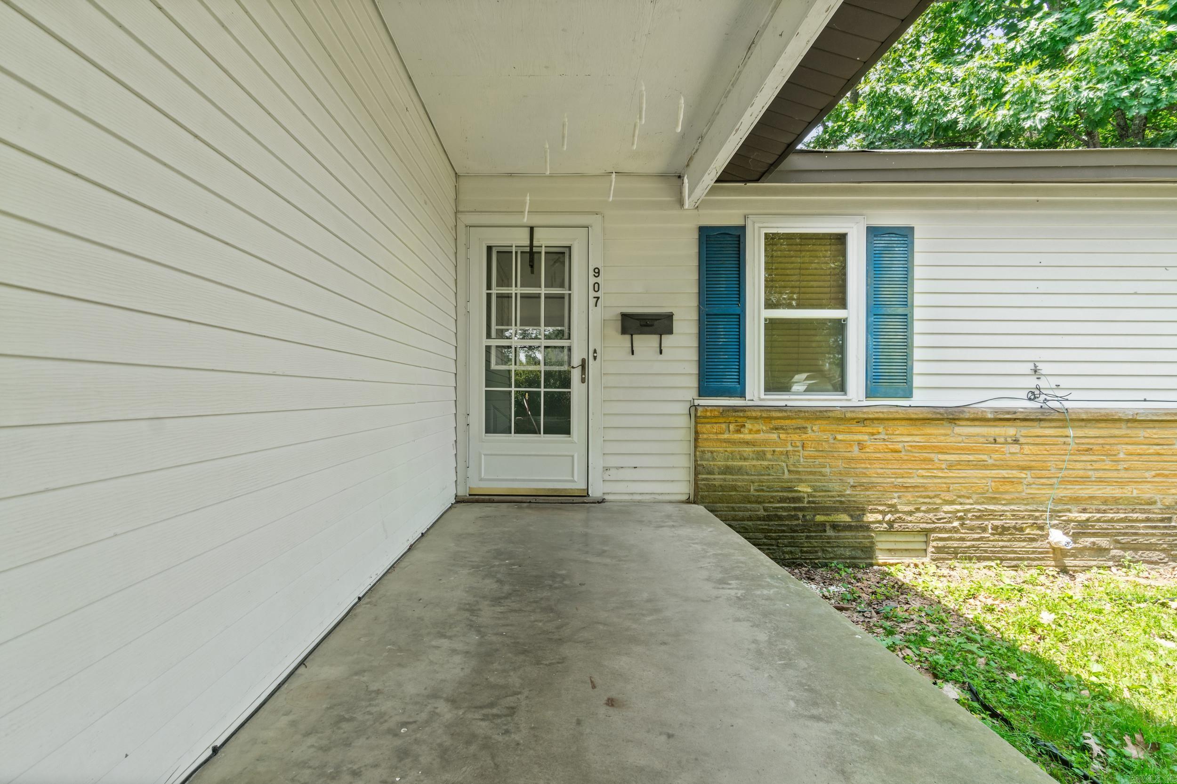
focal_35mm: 18
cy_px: 392
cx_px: 588
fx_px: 588
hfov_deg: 90.0
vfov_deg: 67.4
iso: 250
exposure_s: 1/20
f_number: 9
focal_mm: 12
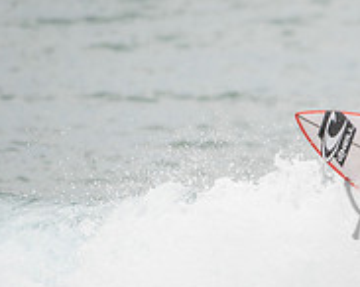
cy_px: 192
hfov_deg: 1.3
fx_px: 15827
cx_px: 547
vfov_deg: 1.0
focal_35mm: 1487
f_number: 5.6
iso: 400
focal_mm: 500
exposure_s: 1/2000
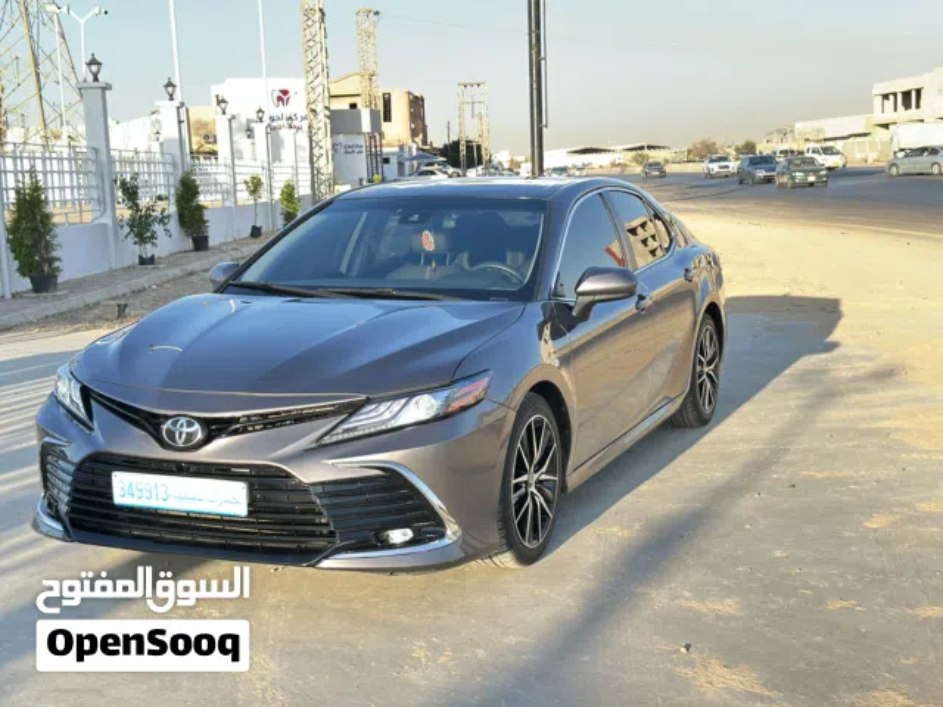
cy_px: 354
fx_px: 1308
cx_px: 472
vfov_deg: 30.3
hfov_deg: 39.7
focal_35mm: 48
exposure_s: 1/460
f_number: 1.78
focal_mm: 6.86
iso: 80
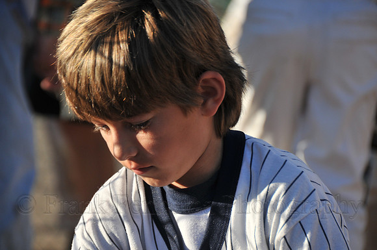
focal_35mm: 300
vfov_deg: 4.6
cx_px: 188
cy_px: 125
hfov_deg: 6.9
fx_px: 3137
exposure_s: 1/250
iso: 200
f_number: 5.6
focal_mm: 200
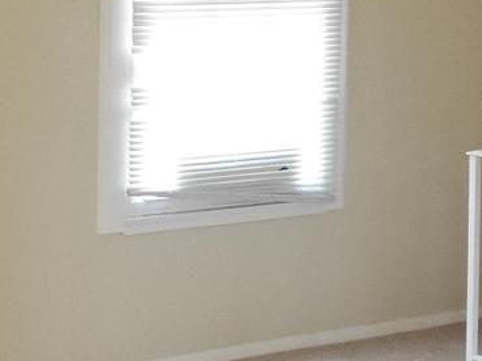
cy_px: 67
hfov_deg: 14.1
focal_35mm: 134
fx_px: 1865
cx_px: -160
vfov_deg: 11.0
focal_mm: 12
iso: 3200
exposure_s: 1/60
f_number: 3.5
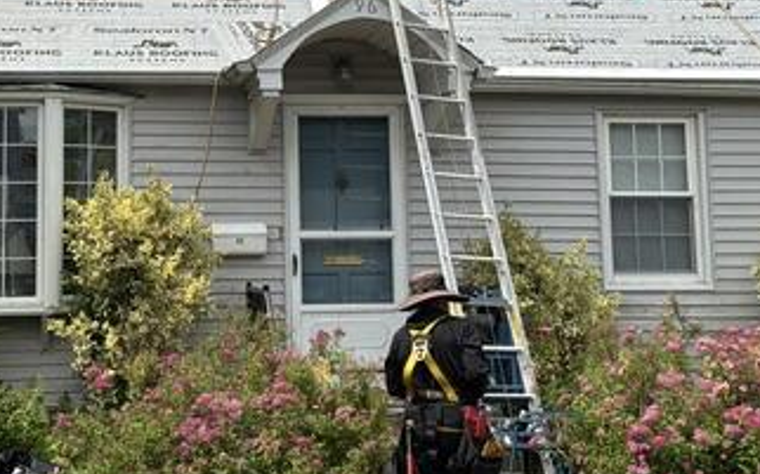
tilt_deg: +6.6
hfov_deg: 34.2
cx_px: 248
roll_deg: +1.1
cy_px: 125
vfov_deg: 21.8
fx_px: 1222
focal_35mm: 59
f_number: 1.8
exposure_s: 1/2538
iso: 25
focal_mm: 3
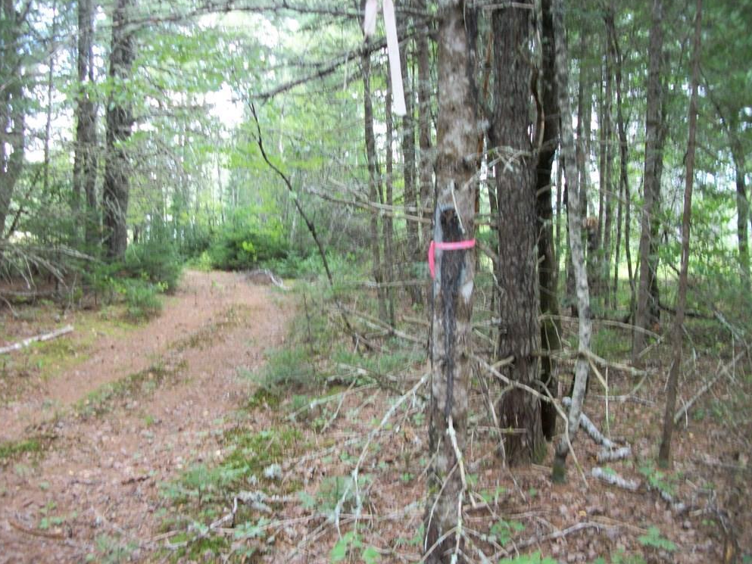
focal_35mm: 33
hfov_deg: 55.3
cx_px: 368
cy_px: 286
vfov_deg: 43.0
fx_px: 717
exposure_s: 1/30
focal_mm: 5.7
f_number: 2.9
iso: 160
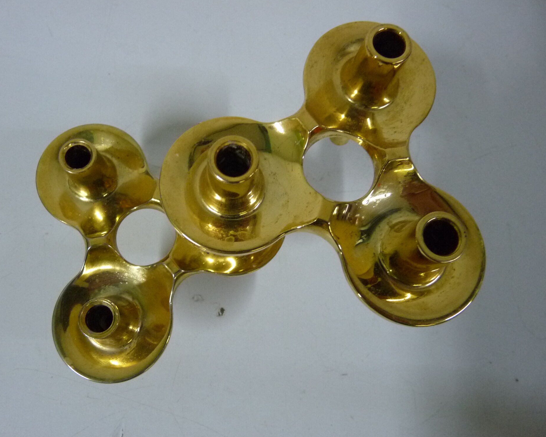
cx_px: 250
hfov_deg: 60.4
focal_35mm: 29
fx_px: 469
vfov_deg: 50.0
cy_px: 218
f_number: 2.8
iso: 400
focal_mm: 4.8
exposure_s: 1/20
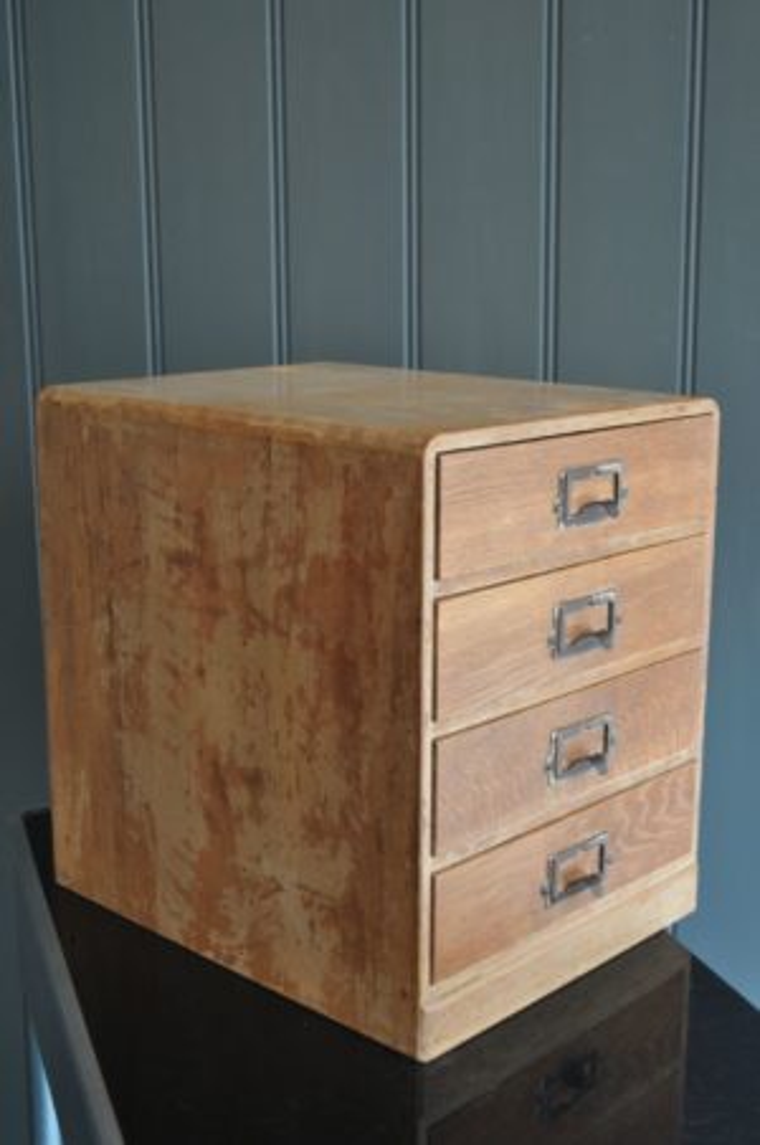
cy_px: 572
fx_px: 1525
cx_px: 380
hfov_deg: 28.0
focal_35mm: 48
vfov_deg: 41.2
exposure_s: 1/60
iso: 500
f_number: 4.8
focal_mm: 32
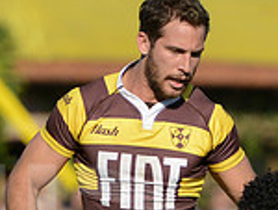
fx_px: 8060
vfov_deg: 1.5
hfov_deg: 2.0
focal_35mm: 1002
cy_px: 304
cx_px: 395
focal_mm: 270
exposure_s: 1/2000
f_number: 4
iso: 400
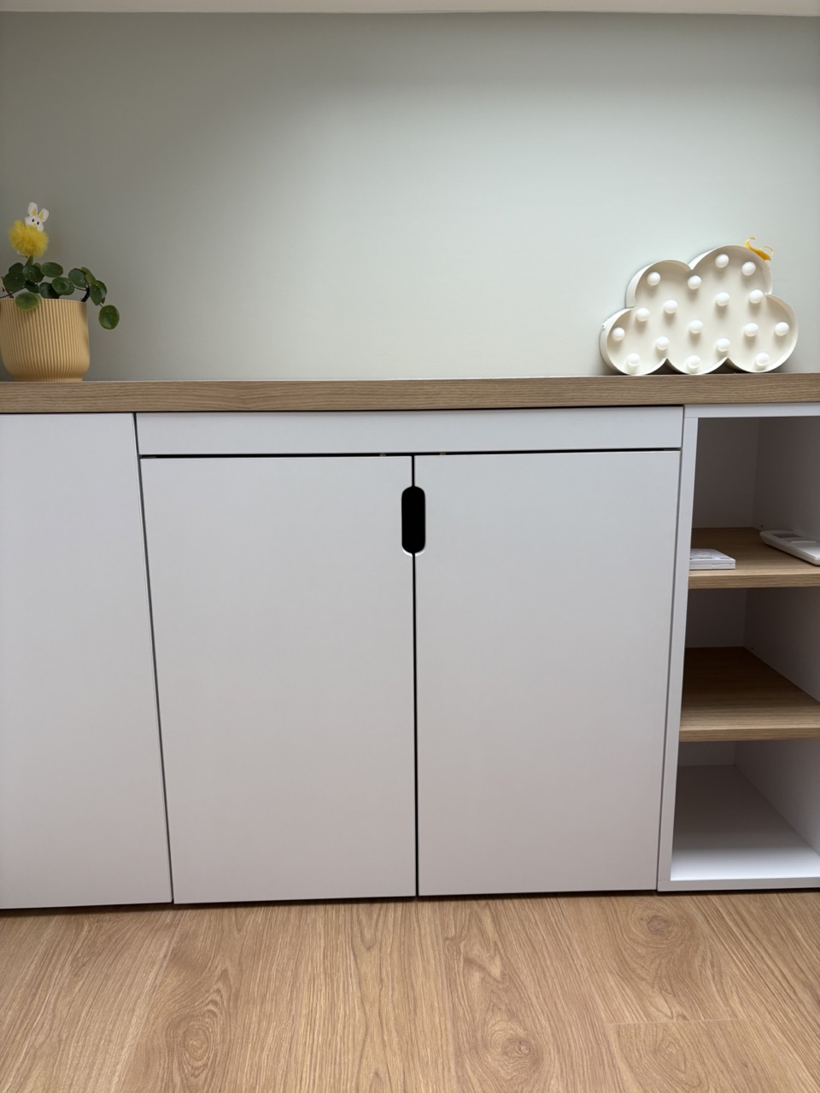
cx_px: 410
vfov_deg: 67.3
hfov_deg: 53.1
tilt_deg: -10.9
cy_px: 546
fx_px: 821
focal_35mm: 26
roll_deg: +1.3
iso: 100
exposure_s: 1/121
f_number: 1.6
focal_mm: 5.96
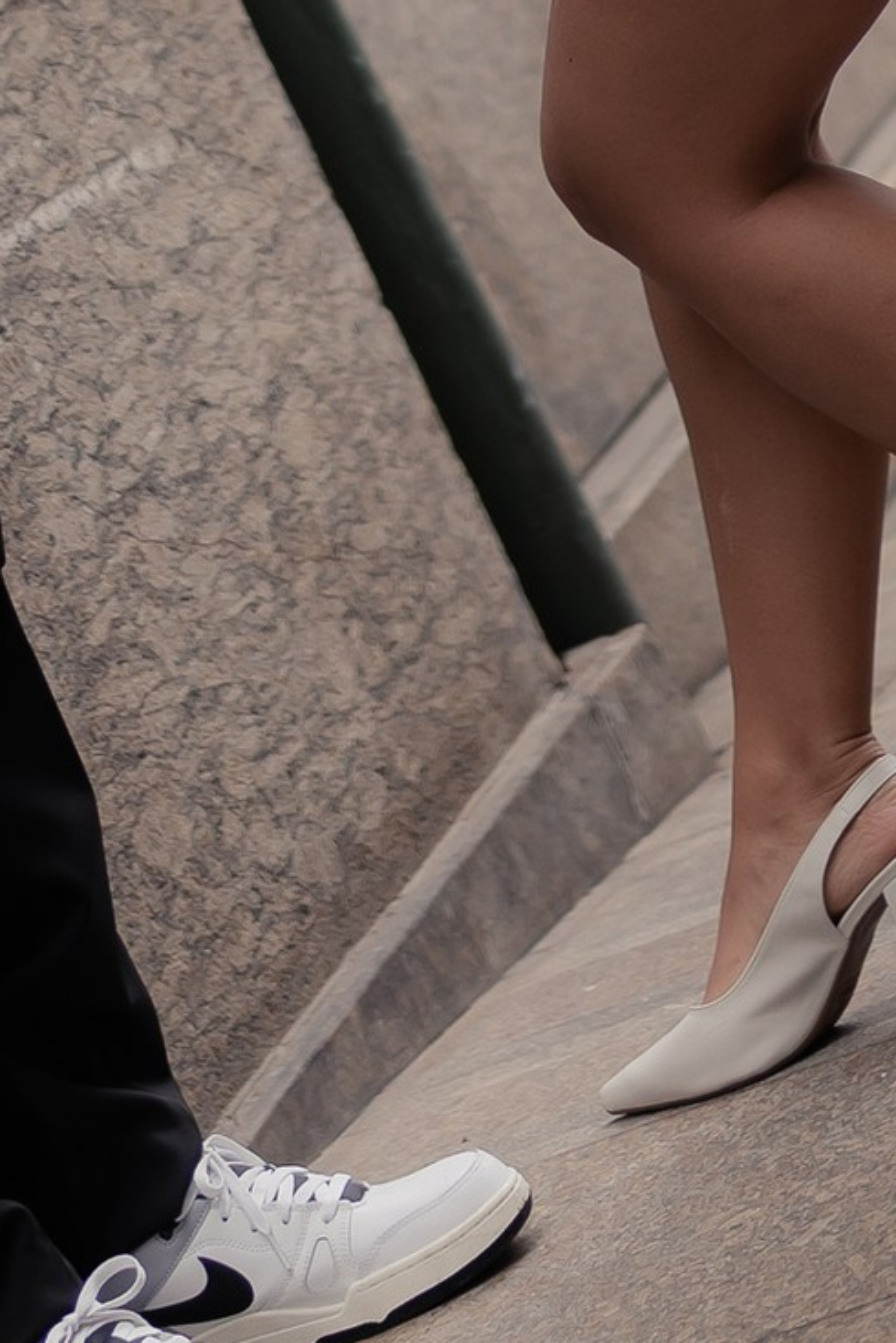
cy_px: -1603
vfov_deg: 10.1
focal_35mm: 183
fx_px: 6825
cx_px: -44
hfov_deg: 7.5
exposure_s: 1/400
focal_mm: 35
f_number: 1.4
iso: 64
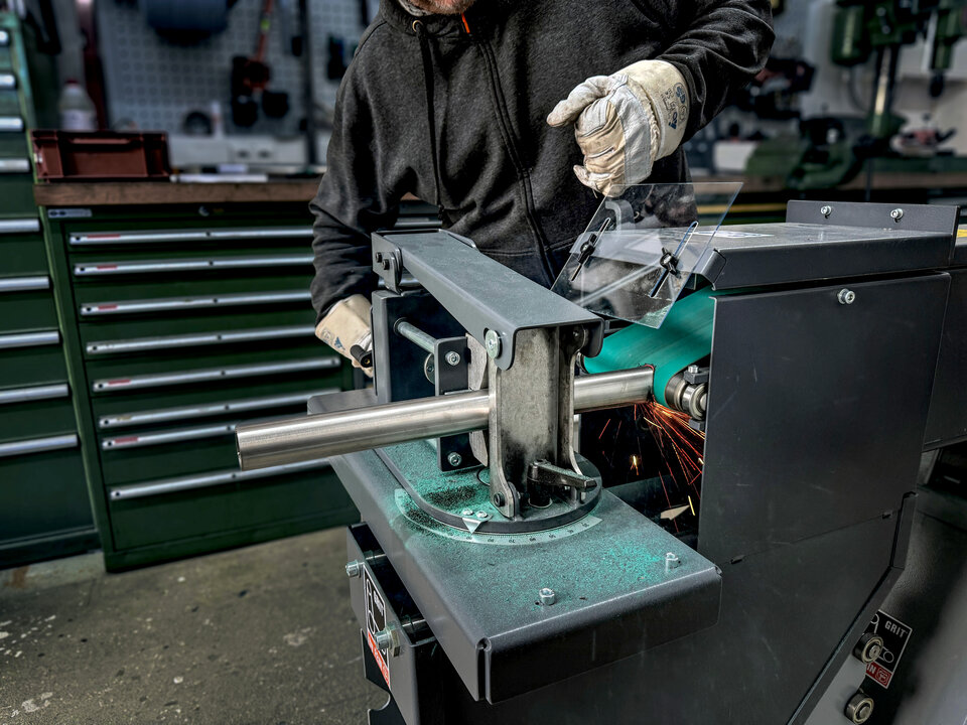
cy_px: 362
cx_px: 484
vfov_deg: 56.8
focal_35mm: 24
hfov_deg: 71.6
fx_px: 670
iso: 100
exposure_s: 1/50
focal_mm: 6.76
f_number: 1.78
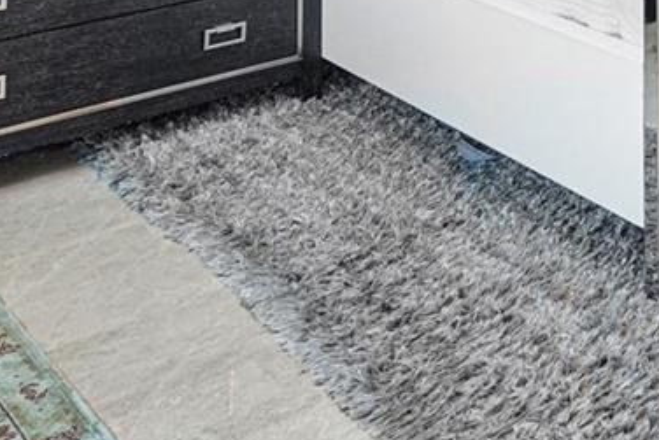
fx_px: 1245
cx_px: 1031
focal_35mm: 68
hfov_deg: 23.0
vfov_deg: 16.4
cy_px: -380
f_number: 7.1
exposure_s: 1/30
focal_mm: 16
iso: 160
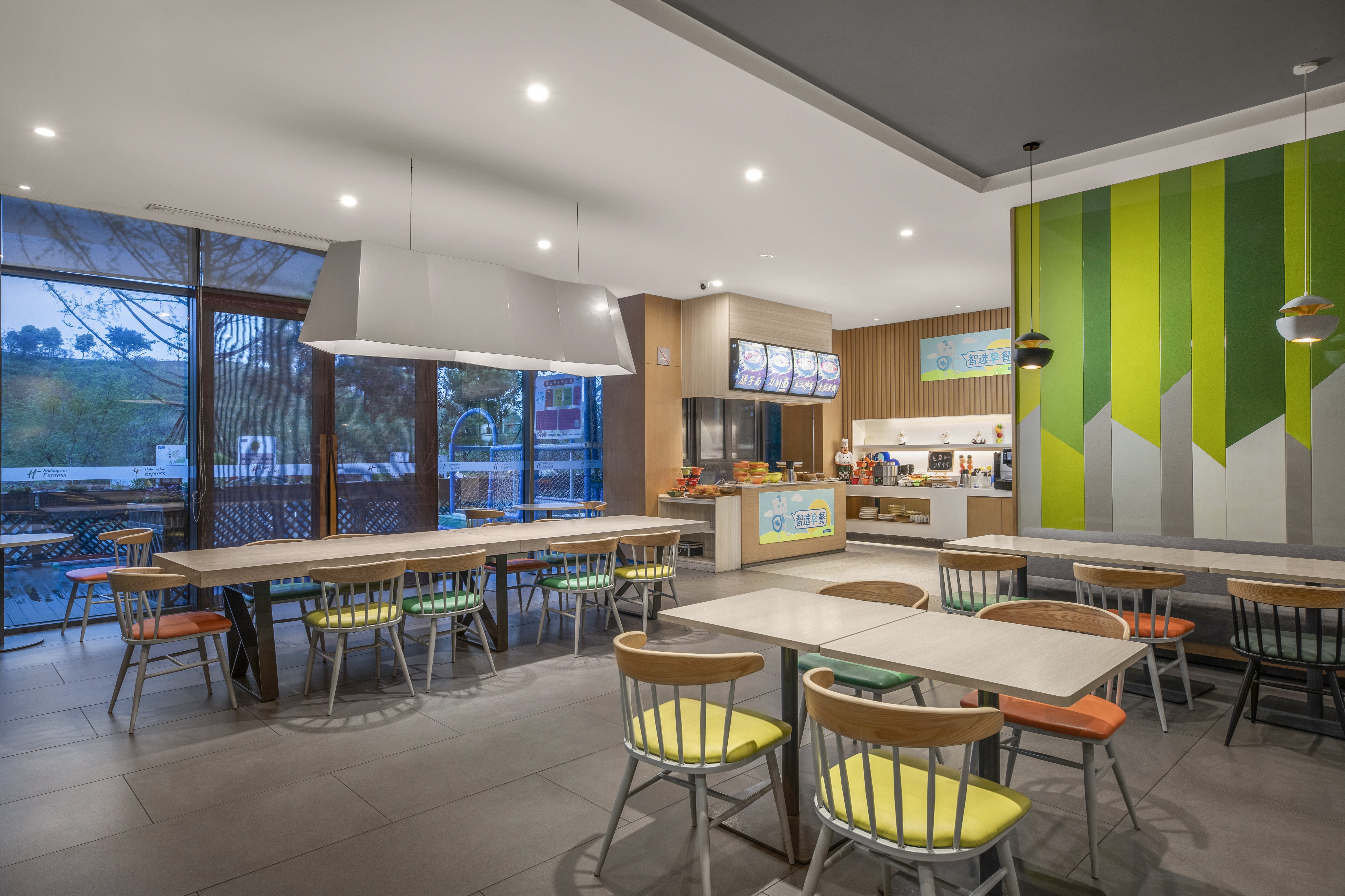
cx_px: 672
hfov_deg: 84.0
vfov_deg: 61.9
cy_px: 448
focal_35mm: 20
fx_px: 747
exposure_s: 1/5
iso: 160
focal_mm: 20
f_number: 8
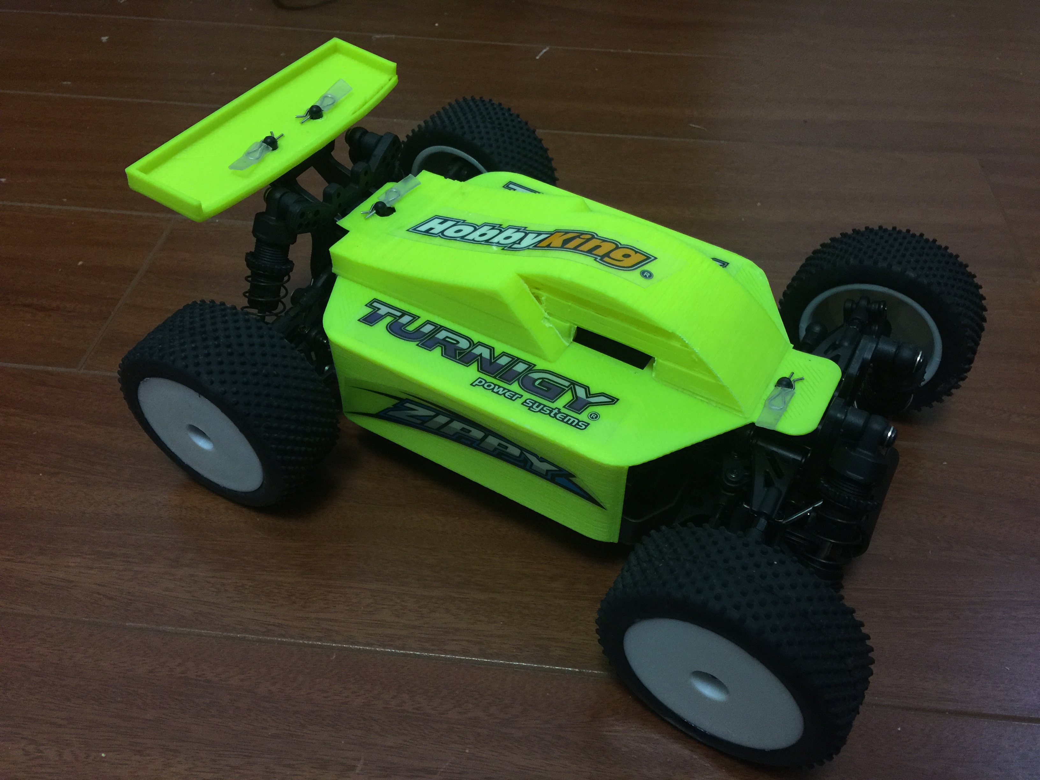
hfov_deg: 61.7
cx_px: 520
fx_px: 871
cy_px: 390
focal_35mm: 29
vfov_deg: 48.2
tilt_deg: -46.4
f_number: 2.2
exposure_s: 1/10
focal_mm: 4.15
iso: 100
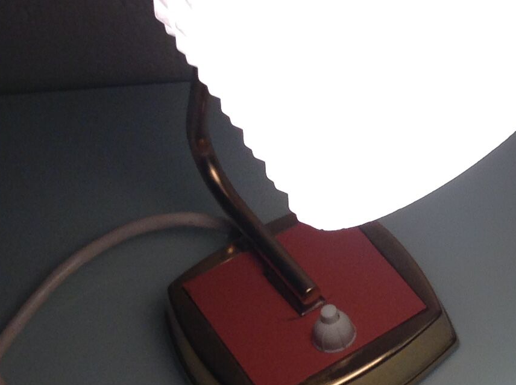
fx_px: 1577
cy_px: 88
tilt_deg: -43.5
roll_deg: +0.7
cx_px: 618
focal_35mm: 106
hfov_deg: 17.7
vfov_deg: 13.9
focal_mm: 4.28
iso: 64
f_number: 2.4
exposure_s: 1/100
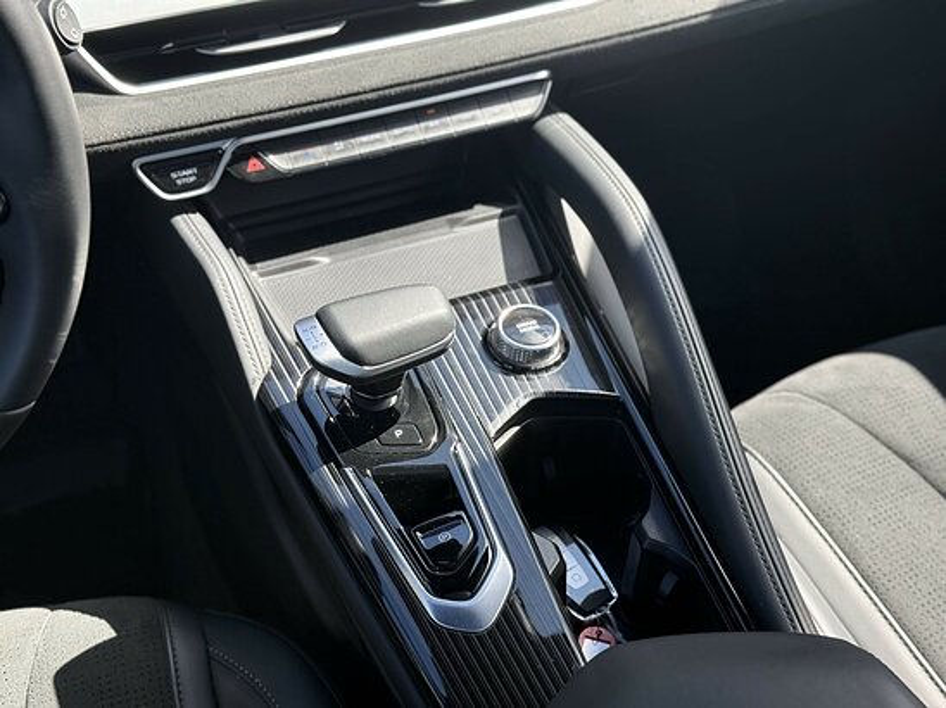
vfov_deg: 30.2
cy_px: 354
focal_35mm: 48
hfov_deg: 39.7
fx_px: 1311
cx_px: 473
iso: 80
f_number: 1.78
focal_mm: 6.76
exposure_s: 1/379
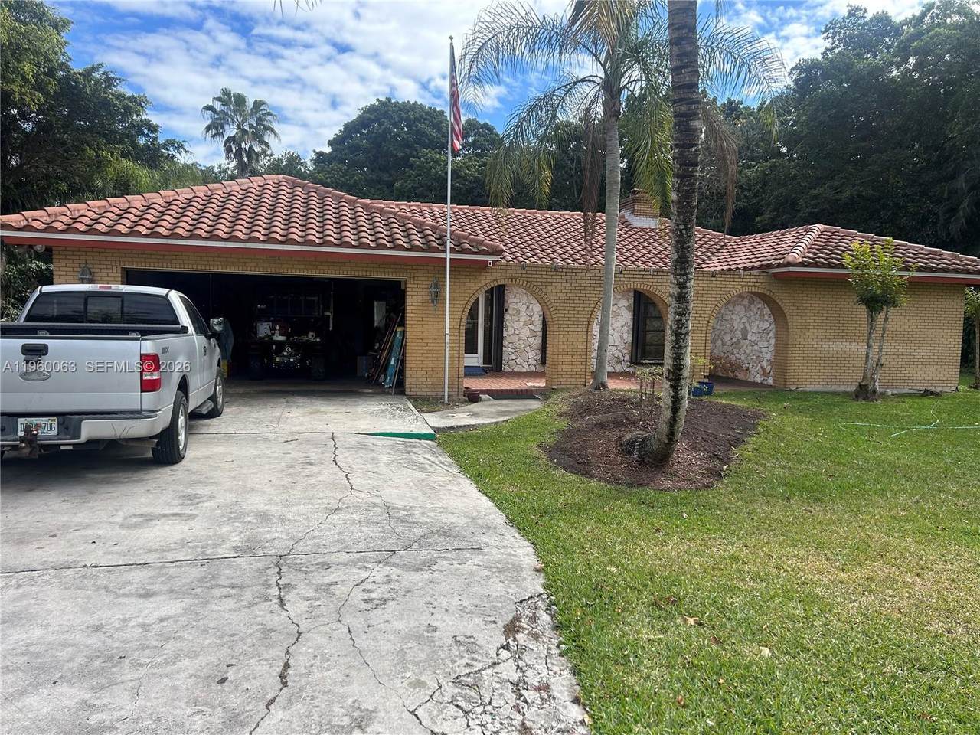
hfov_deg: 67.3
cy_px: 368
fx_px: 736
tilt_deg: -4.7
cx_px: 490
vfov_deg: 53.1
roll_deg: -1.8
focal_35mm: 26
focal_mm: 5.7
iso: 50
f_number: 1.5
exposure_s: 1/2045
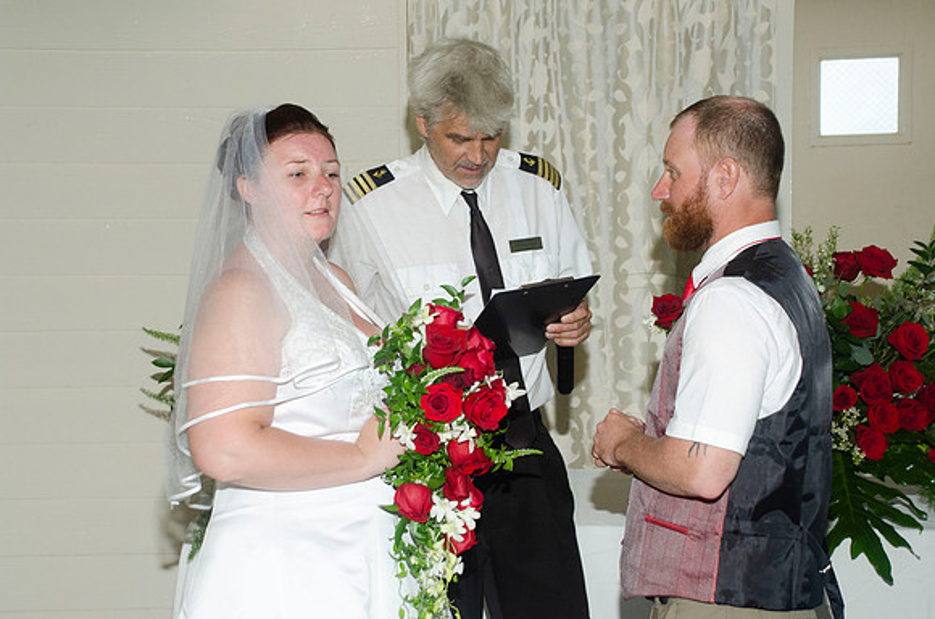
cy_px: 297
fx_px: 1711
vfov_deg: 20.5
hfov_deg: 30.5
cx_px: 427
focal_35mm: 66
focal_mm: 40
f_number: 5.6
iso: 400
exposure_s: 1/250
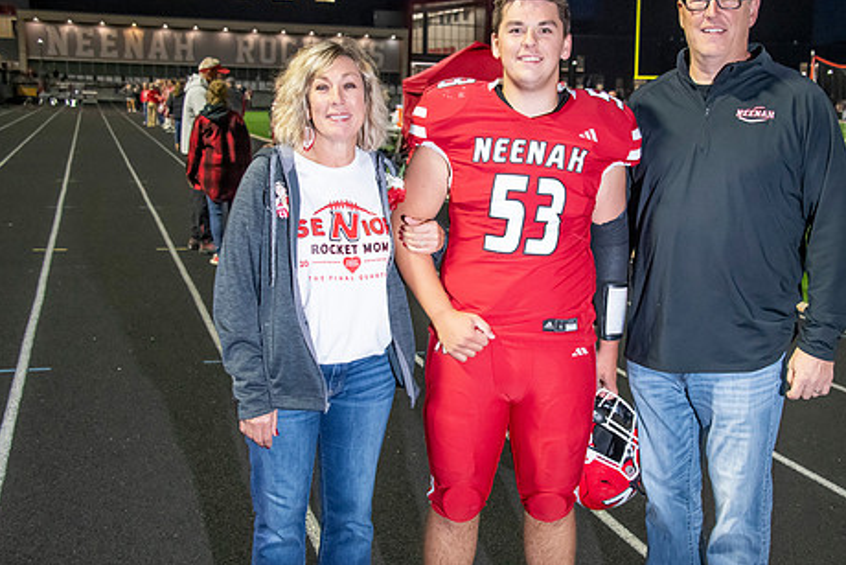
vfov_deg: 25.5
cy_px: 249
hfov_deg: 37.3
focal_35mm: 53
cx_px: 513
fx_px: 1246
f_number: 5.6
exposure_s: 1/160
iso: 5000
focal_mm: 42
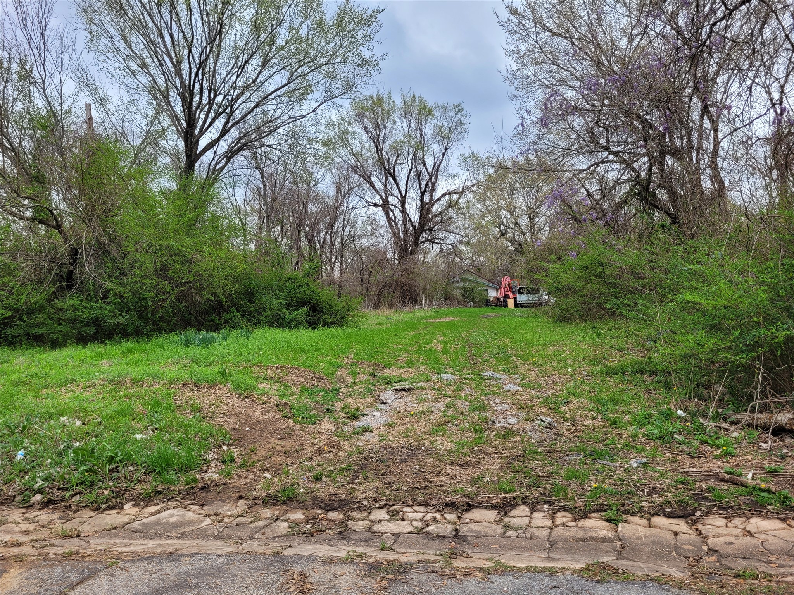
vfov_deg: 53.1
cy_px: 298
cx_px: 397
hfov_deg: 67.3
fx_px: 596
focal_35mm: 26
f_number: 1.8
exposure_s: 1/493
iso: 40
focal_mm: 5.4
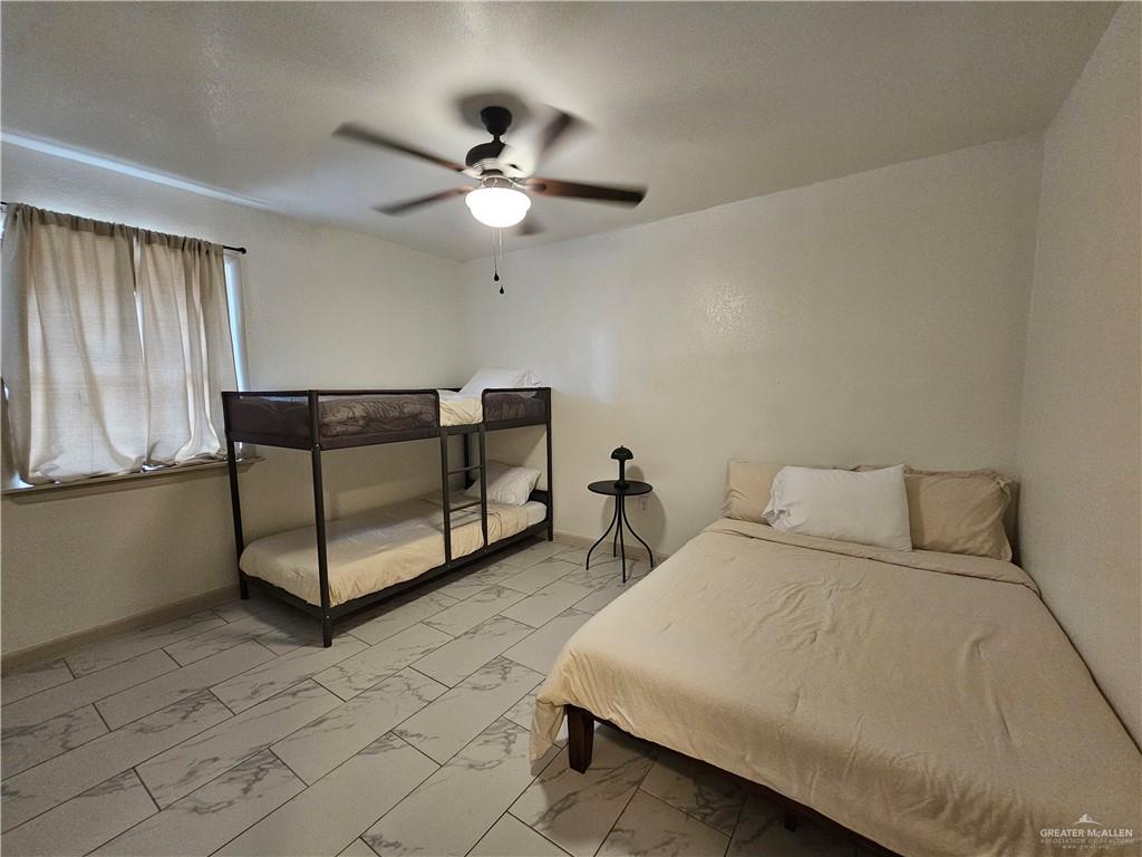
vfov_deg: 89.9
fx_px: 429
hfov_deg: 106.2
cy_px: 428
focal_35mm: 13
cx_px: 571
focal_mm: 2.2
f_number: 2.2
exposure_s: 1/30
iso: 400
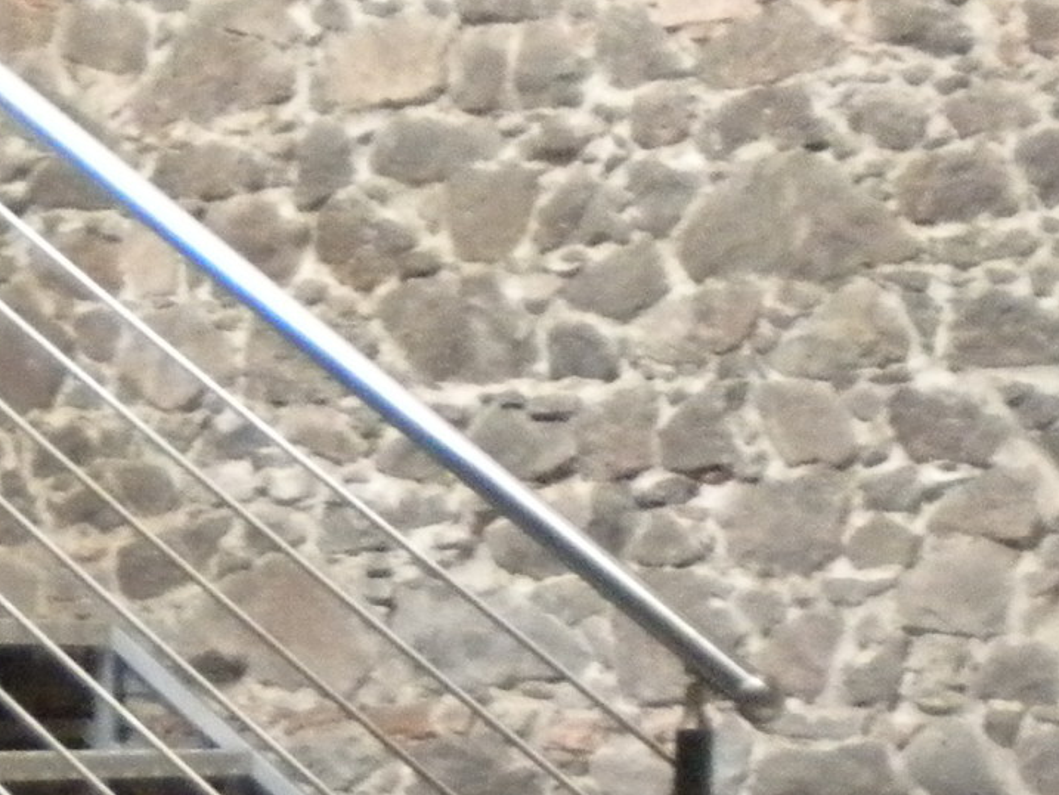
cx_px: 120
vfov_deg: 11.2
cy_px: 1305
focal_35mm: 125
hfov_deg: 15.6
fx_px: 3825
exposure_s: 1/24.1
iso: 800
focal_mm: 6.3
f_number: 3.1
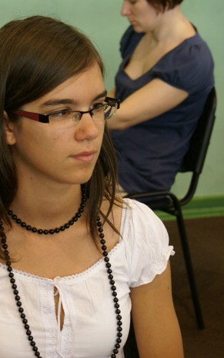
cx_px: 59
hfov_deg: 11.4
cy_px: 179
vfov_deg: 18.1
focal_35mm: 115
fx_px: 1124
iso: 400
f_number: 5.6
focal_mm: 50
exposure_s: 1/20
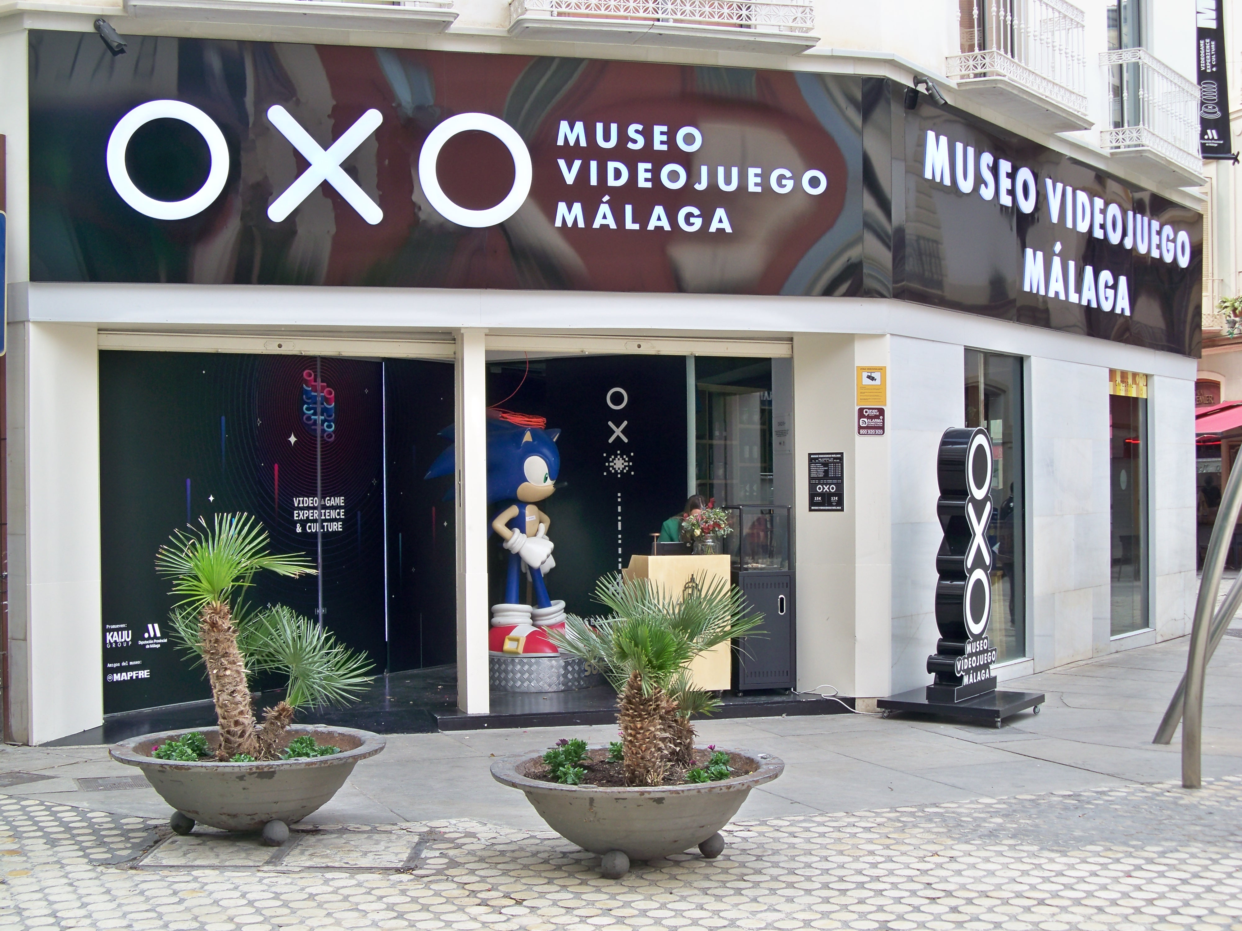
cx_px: 621
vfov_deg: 29.1
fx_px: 1794
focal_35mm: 50
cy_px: 466
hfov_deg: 38.2
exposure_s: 1/80
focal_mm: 8.8
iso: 64
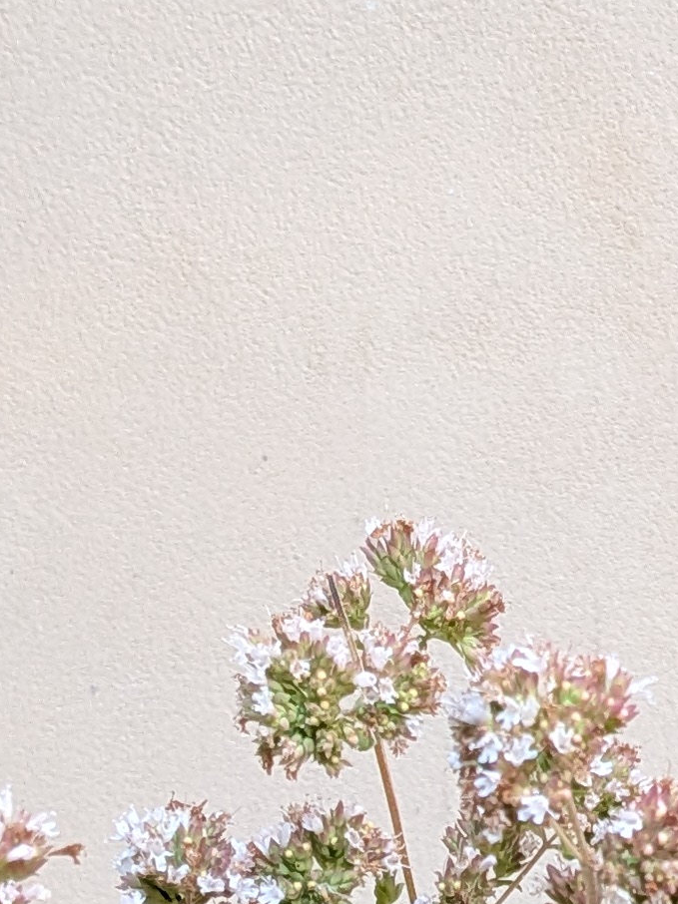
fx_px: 2770
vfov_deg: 17.6
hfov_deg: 13.7
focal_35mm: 106
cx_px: 695
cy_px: 1099
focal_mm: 4.53
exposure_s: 1/37.1
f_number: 1.7
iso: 141
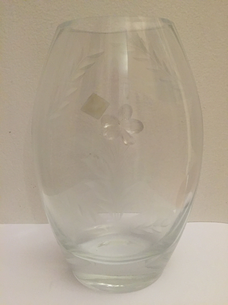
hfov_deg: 48.2
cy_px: 152
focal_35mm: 29
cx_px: 114
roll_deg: +1.4
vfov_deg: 61.7
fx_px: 255
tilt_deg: -15.0
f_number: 2.2
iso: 250
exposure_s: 1/25
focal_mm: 4.15
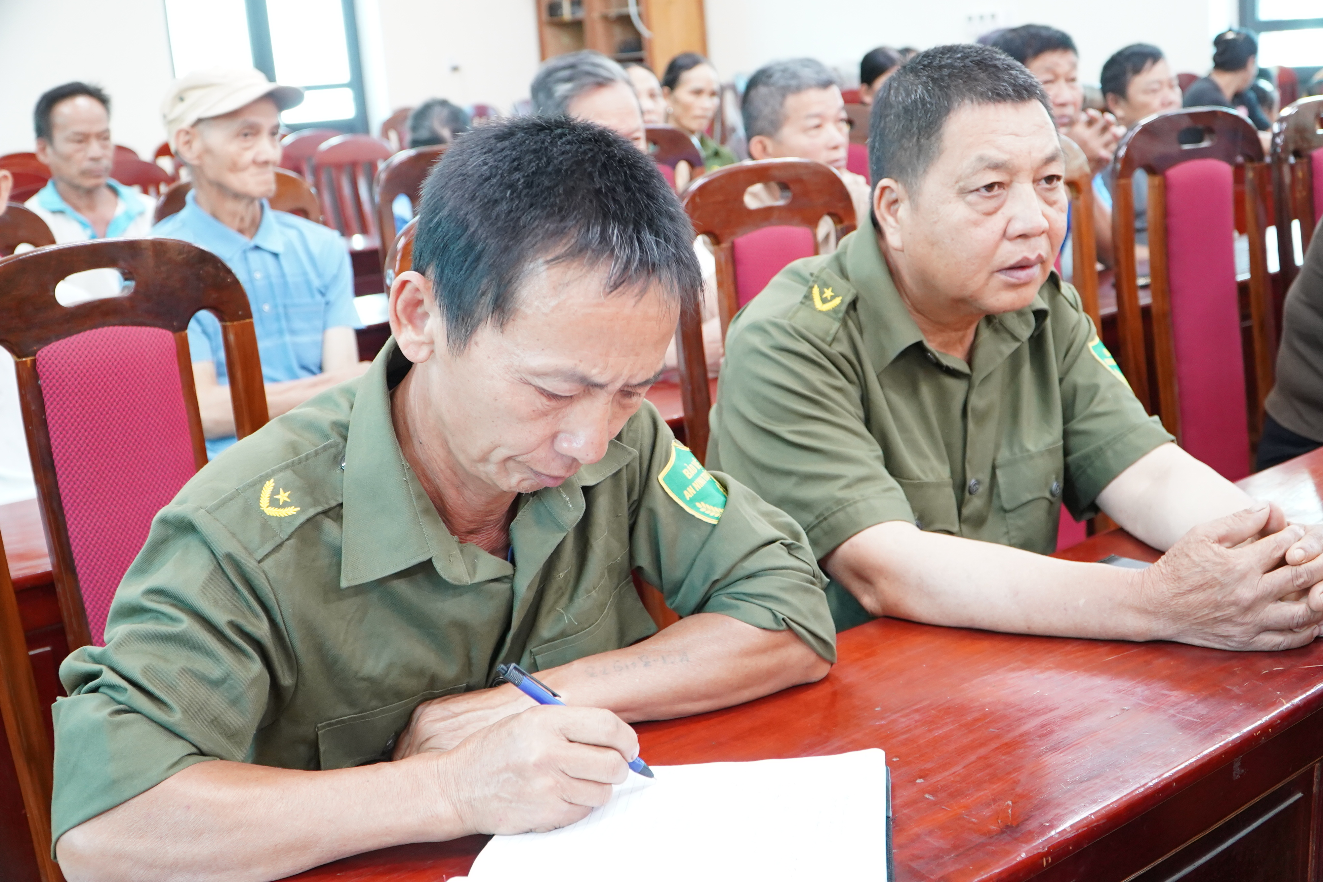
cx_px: 662
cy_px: 441
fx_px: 1360
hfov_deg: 51.9
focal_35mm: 37
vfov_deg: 35.9
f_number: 4
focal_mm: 25
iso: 2500
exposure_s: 1/40
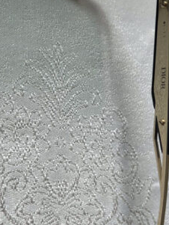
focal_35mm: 69
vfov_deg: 28.2
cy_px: 116
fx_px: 449
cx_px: 72
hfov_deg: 21.3
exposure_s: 1/131
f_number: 1.5
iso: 32
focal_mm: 5.7
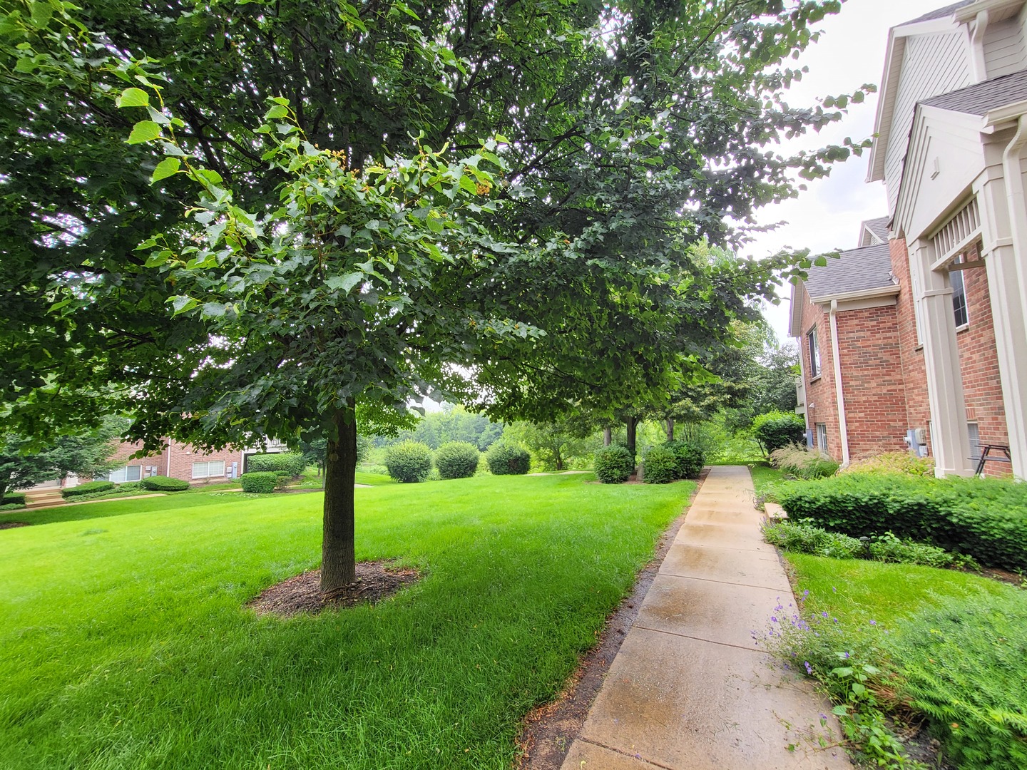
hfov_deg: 106.2
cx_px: 514
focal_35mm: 13
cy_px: 385
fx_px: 386
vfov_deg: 89.9
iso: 32
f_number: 2.2
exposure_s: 1/60
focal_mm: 1.74
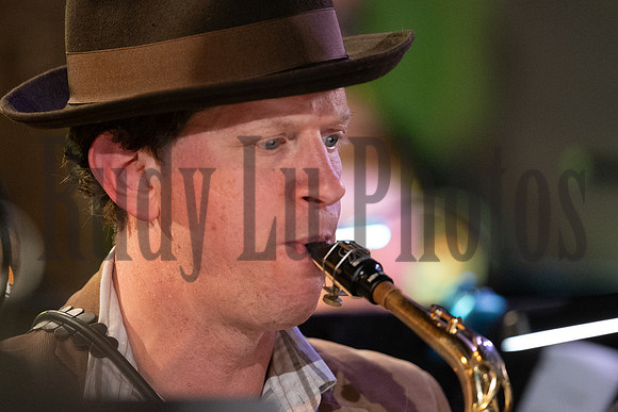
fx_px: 5151
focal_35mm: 300
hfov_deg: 6.9
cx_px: 309
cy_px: 206
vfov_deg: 4.6
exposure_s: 1/320
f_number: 2.8
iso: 5000
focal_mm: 200
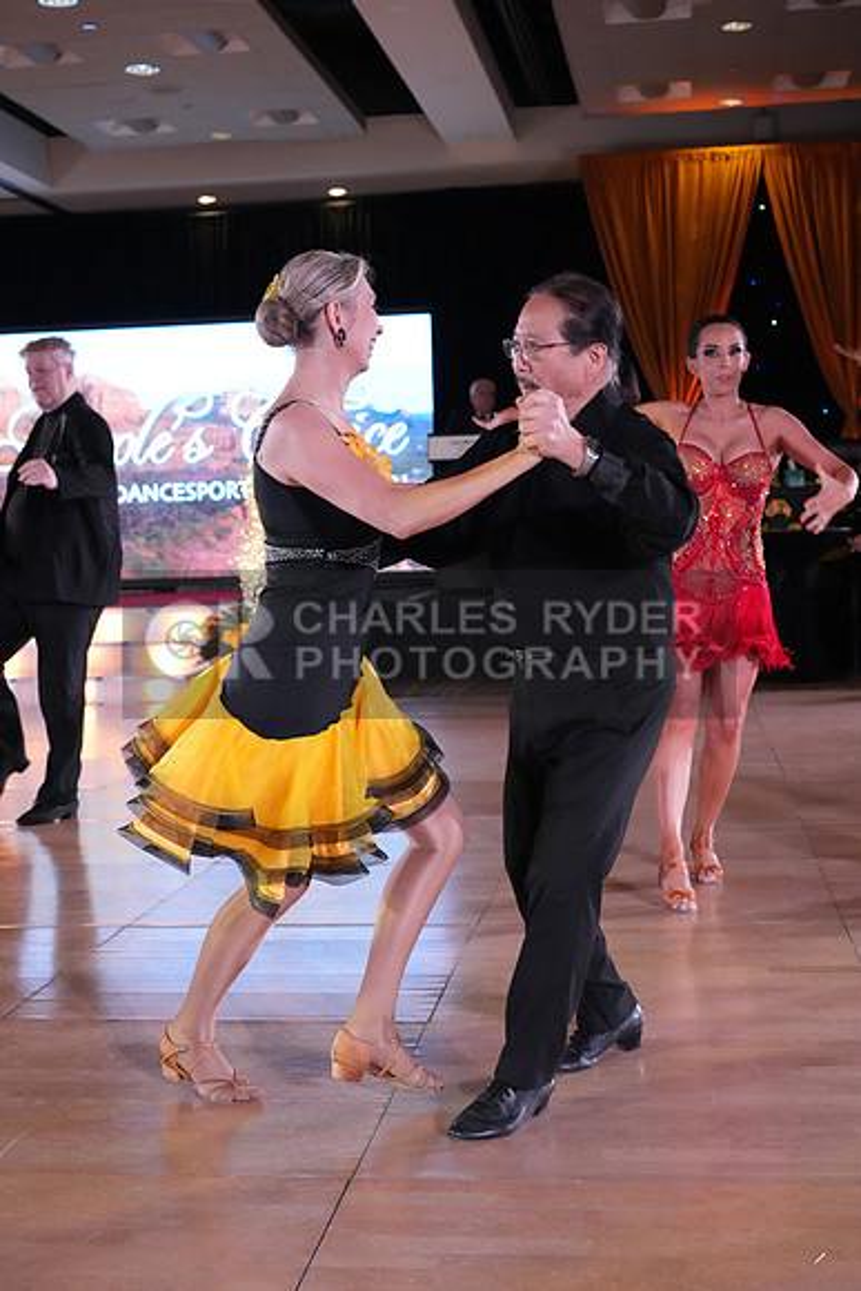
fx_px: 1757
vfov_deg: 40.3
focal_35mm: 49
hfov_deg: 27.5
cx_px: 430
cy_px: 646
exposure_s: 1/400
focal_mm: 49
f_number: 6.3
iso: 8000
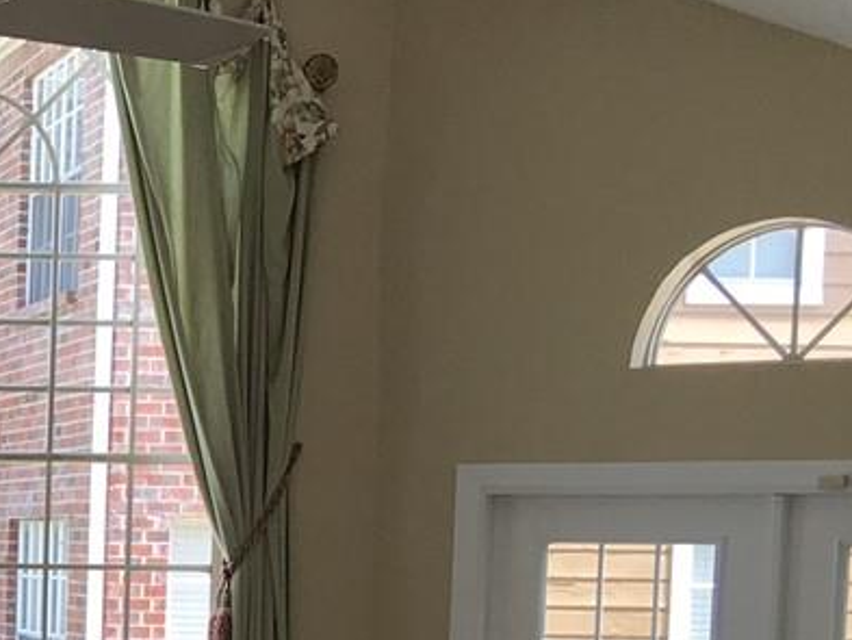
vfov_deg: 12.2
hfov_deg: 15.3
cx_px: -460
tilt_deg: -3.9
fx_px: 2905
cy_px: 805
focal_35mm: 118
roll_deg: -0.8
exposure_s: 1/262
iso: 25
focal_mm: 4.15
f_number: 2.2
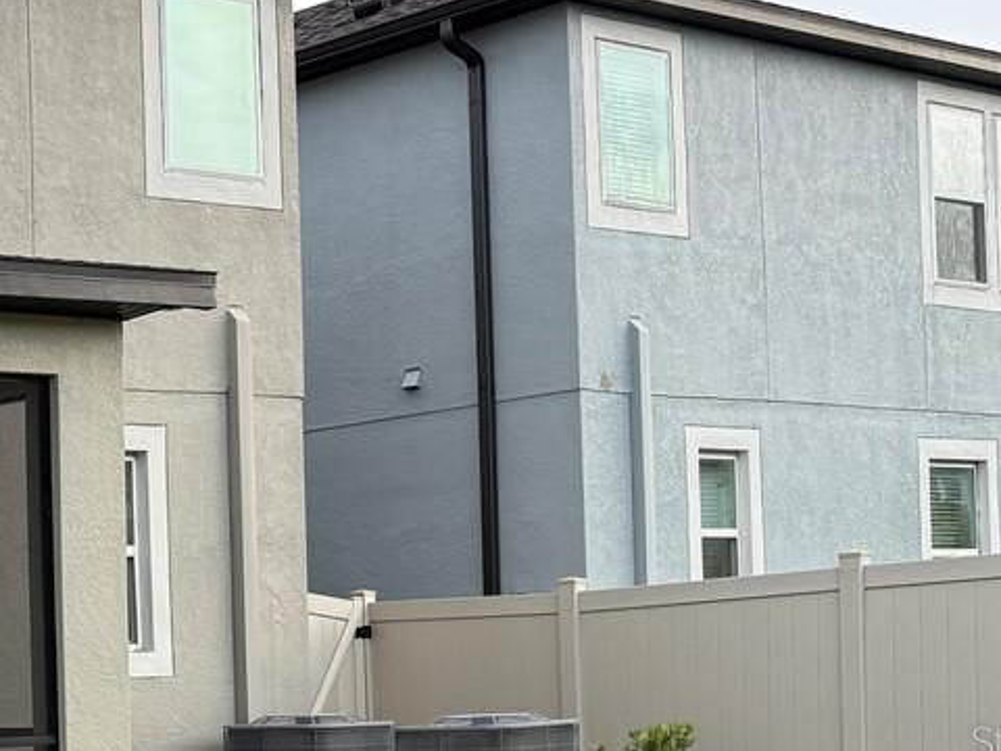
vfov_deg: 18.0
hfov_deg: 20.8
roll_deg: +2.3
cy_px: 741
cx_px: -500
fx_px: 2313
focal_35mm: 80
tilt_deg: +0.0
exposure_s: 1/1106
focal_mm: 6.76
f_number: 1.78
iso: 100
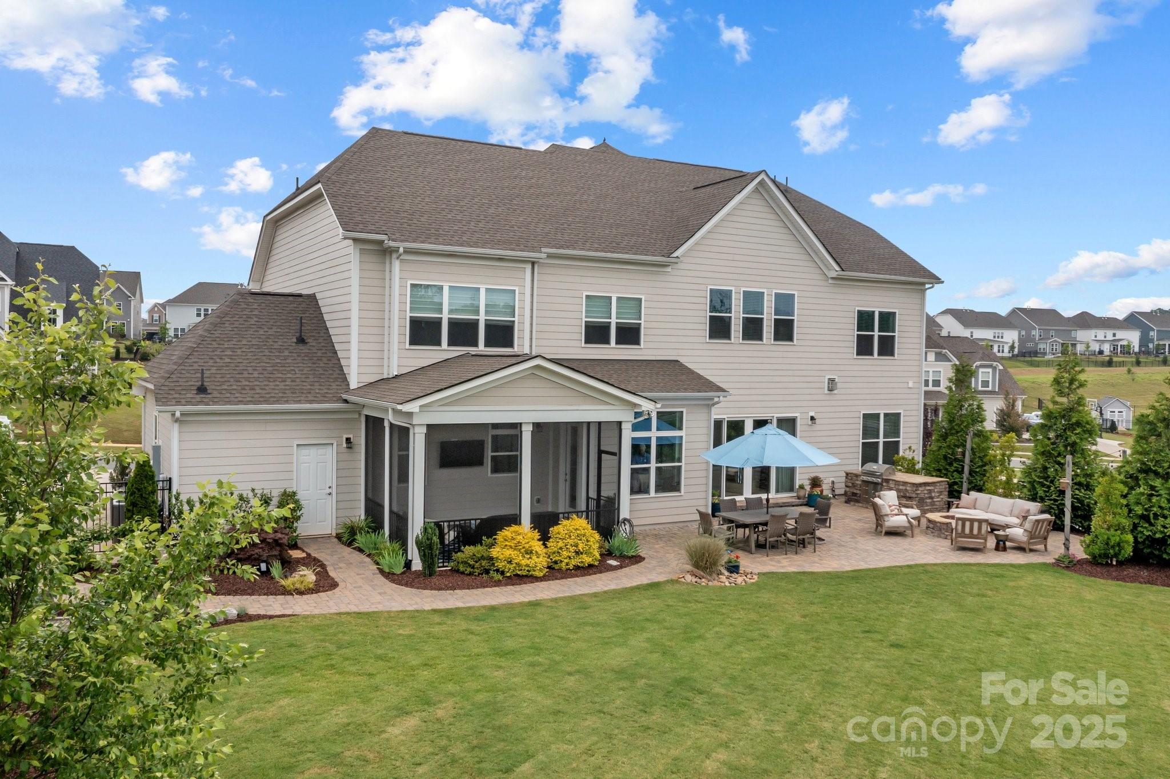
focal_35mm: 28
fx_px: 910
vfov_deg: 46.4
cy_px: 390
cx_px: 585
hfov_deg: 65.5
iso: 100
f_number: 5
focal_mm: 10.26
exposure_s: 1/800
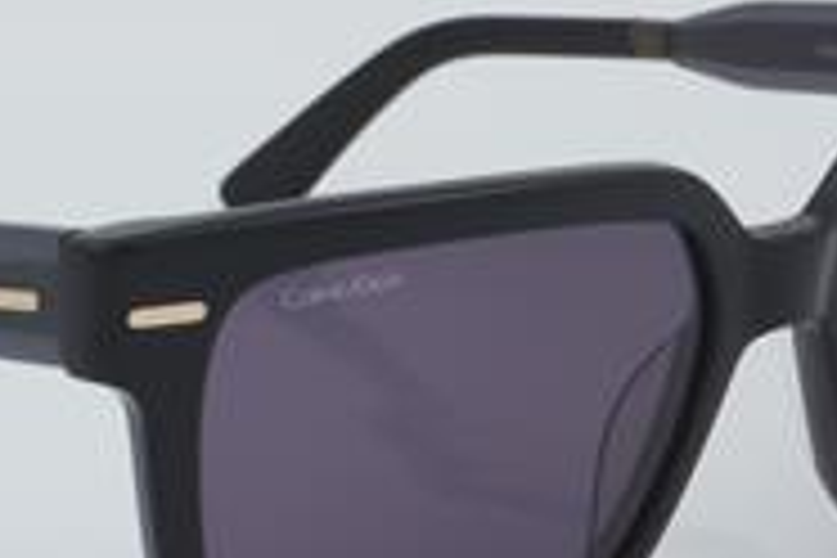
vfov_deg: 8.5
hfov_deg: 12.7
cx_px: 310
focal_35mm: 161
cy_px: 369
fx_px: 3743
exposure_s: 1/4
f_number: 32
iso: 100
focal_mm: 50
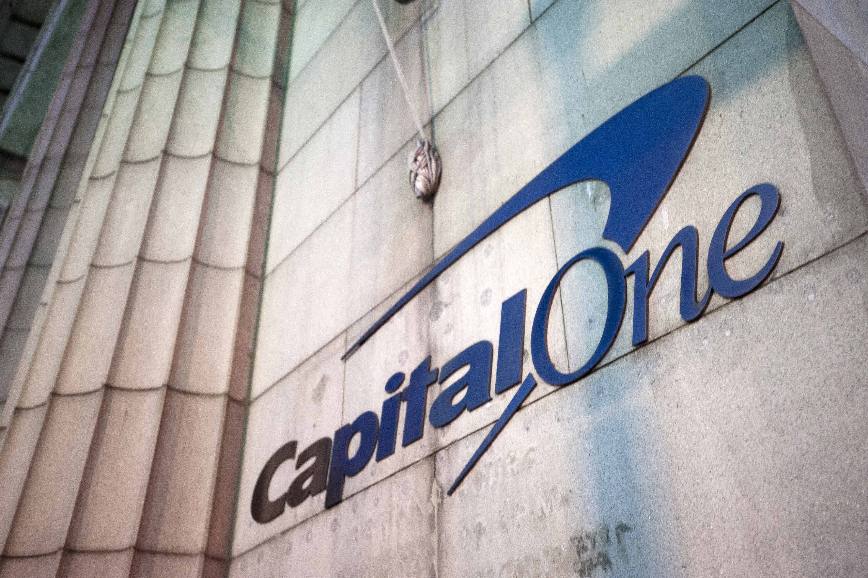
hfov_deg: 54.5
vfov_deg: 37.8
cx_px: 434
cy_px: 289
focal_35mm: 35
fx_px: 843
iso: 1600
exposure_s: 1/10
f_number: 2.8
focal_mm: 35
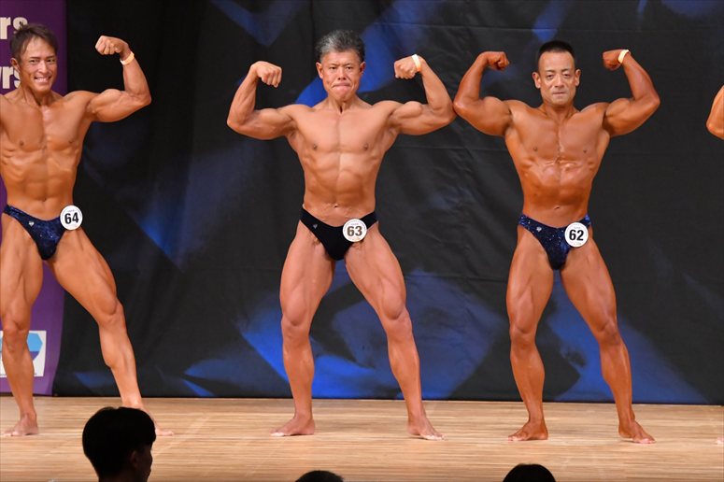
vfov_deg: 4.8
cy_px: 241
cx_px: 362
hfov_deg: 7.2
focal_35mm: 285
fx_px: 5729
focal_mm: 190
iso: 6400
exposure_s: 1/400
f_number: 5.6
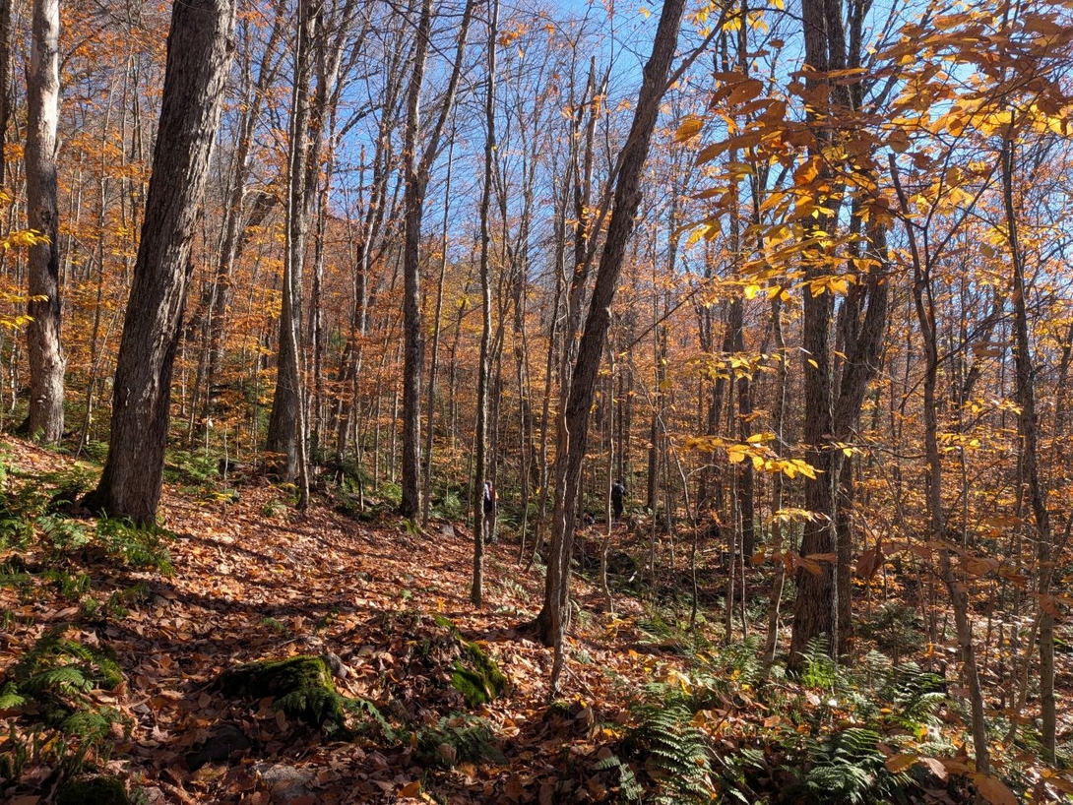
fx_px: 744
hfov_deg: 71.6
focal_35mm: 24
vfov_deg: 56.8
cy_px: 402
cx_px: 536
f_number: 1.7
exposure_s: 1/397
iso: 28
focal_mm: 4.53
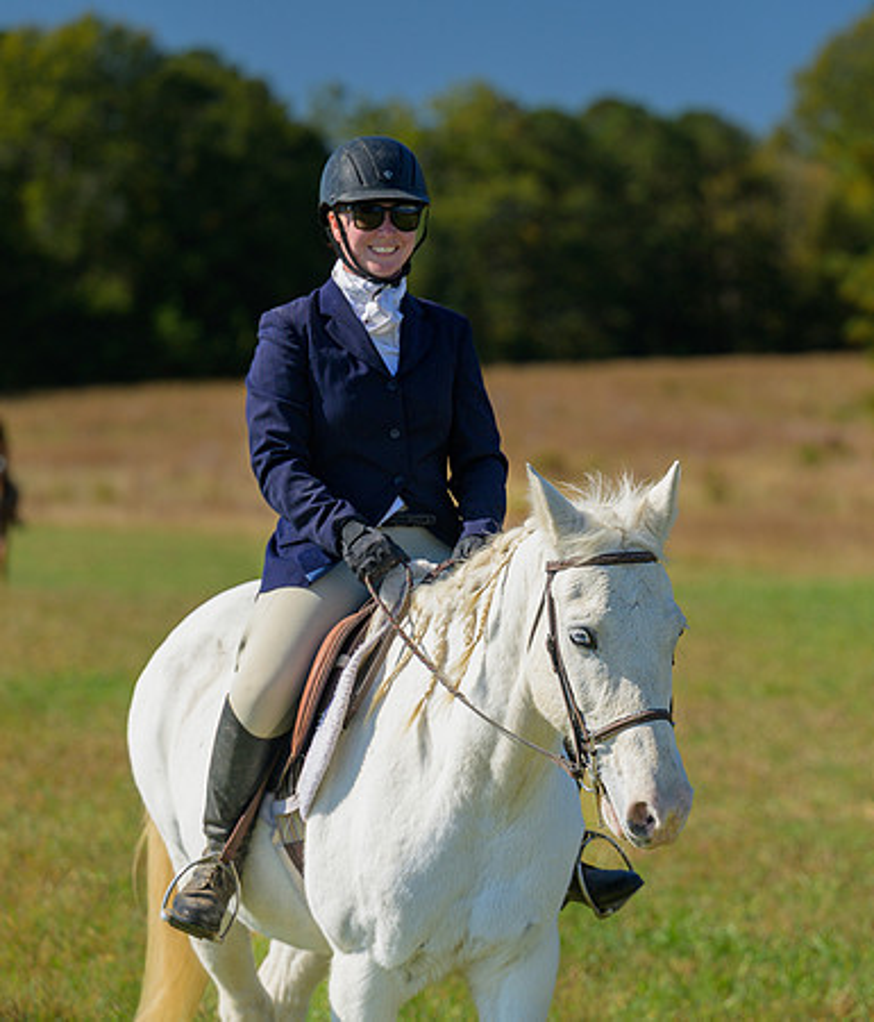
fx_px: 5301
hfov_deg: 9.4
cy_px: 530
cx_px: 573
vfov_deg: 11.0
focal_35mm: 171
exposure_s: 1/1250
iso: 200
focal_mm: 120
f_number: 3.2
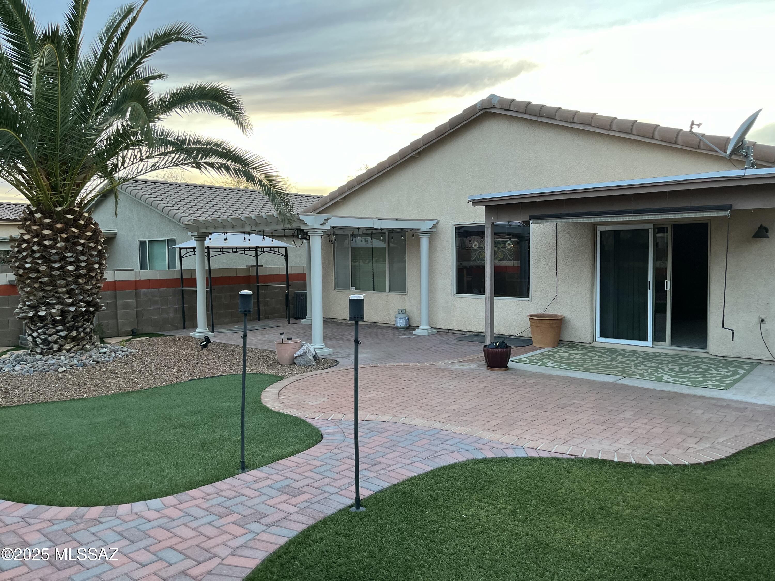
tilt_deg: -1.7
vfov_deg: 53.1
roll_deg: +0.8
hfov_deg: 67.3
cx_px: 388
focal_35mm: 26
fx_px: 582
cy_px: 290
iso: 125
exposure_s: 1/118
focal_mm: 5.1
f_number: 1.6
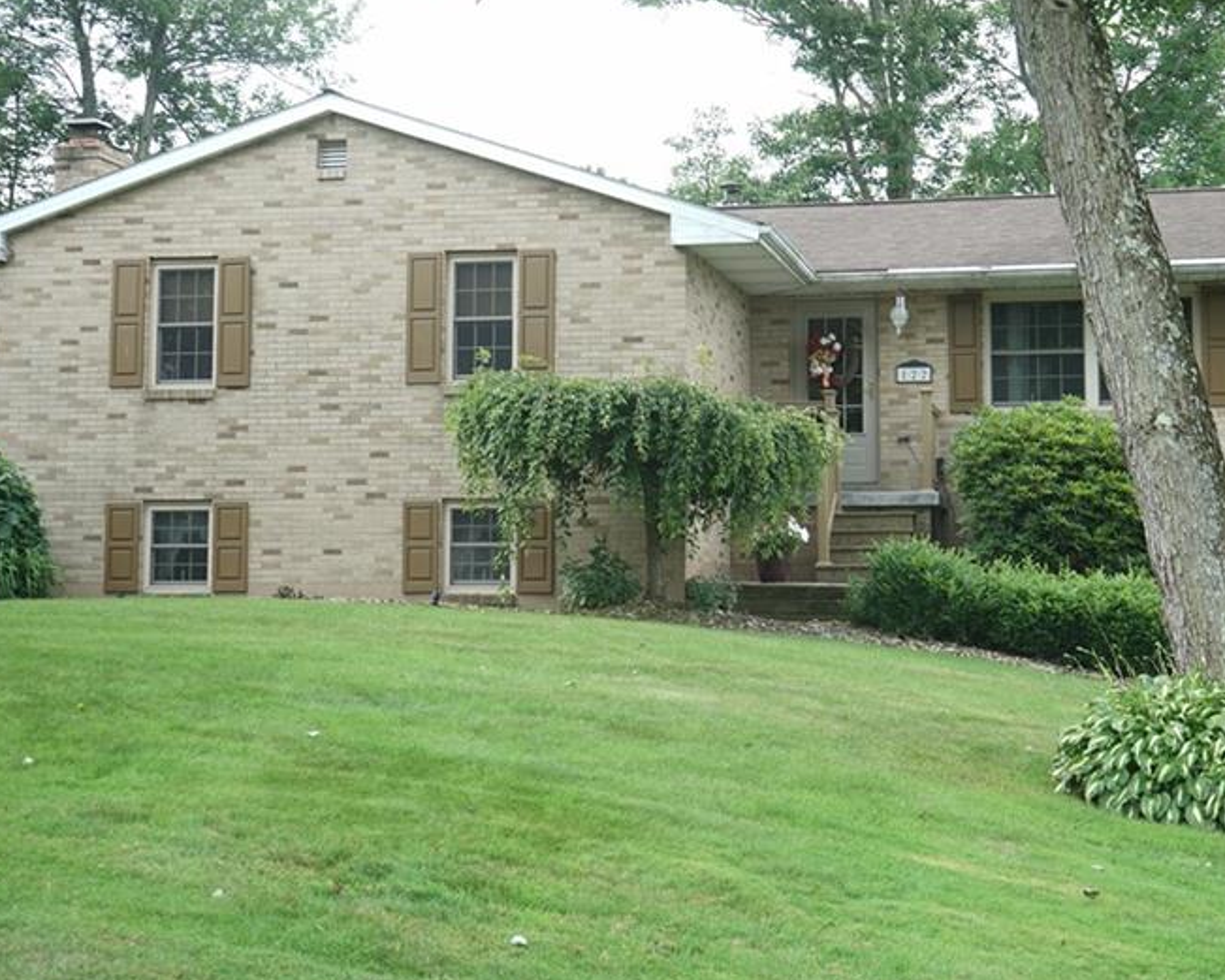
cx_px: 730
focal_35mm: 59
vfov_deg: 25.7
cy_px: 352
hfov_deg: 31.9
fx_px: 2139
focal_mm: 40
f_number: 7.1
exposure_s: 1/40
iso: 80
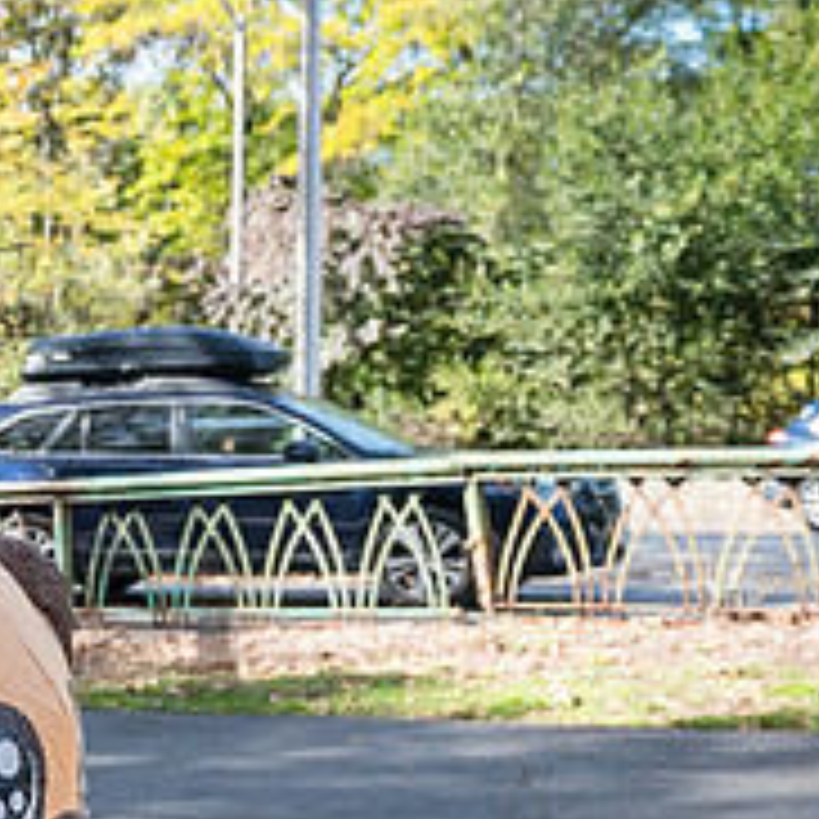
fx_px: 2222
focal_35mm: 83
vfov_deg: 20.6
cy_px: 663
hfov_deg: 17.3
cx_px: -627
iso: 1000
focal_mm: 24
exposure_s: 1/1000
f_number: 5
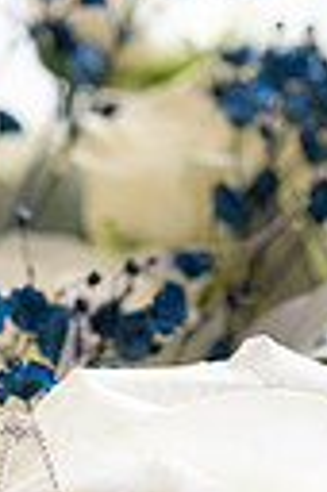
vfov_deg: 6.8
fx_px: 4071
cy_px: 715
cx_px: 156
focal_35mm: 298
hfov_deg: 4.6
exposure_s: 1/400
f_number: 4
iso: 4000
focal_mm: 85
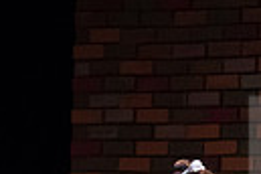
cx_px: 188
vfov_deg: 2.3
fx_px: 4248
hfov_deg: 3.5
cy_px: 341
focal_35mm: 586
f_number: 3.2
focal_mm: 130
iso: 4000
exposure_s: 1/320
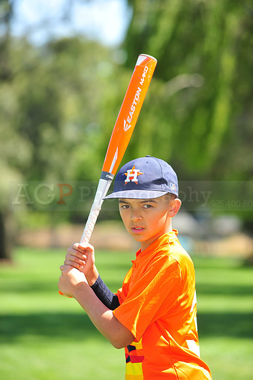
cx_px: 126
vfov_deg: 12.5
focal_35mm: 165
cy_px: 190
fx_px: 1741
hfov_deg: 8.3
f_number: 4.5
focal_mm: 165
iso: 200
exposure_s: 1/500
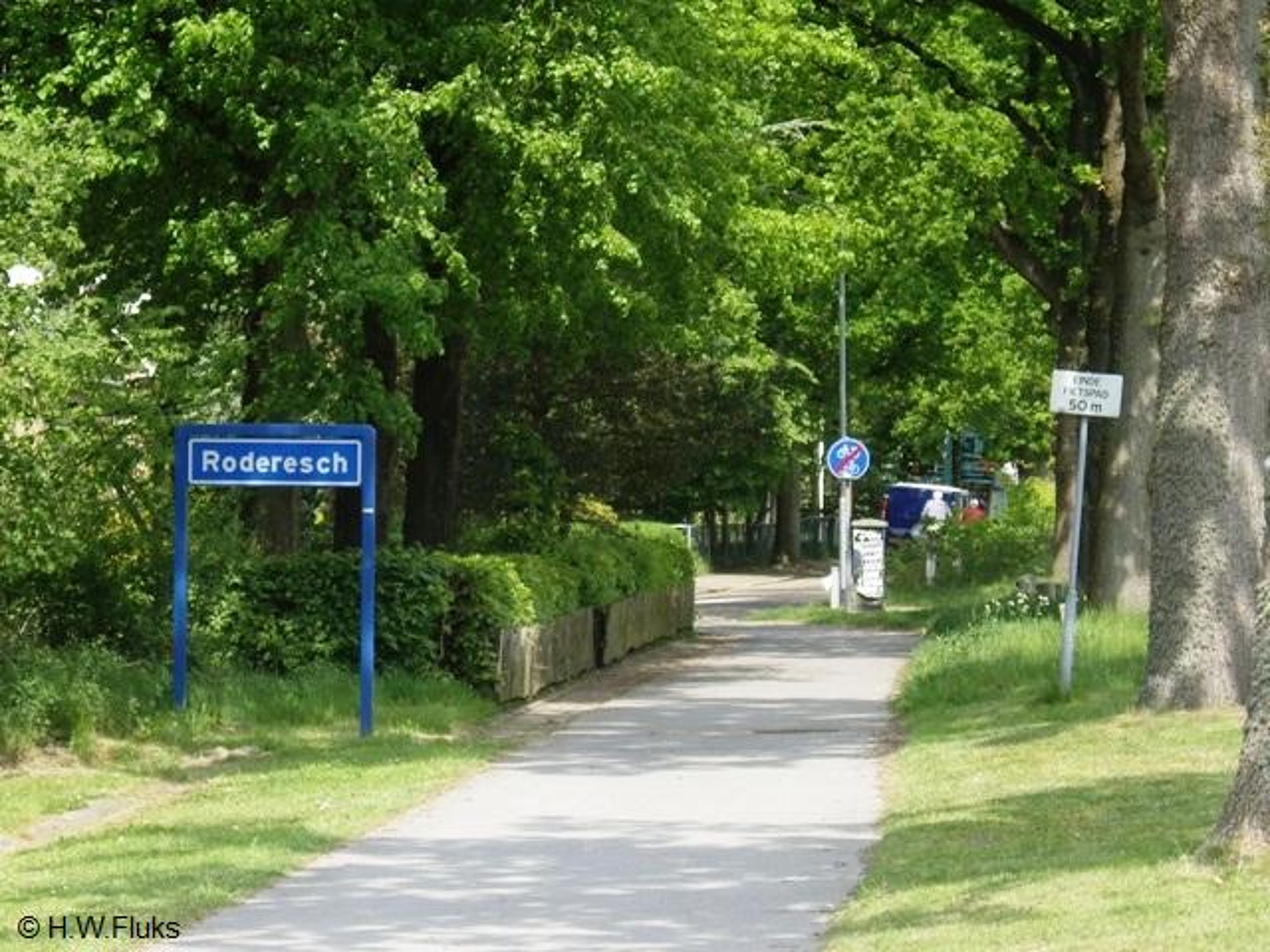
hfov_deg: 17.4
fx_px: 4146
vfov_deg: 13.1
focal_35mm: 113
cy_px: 476
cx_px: 635
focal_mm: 23.7
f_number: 5.4
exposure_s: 1/160
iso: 64
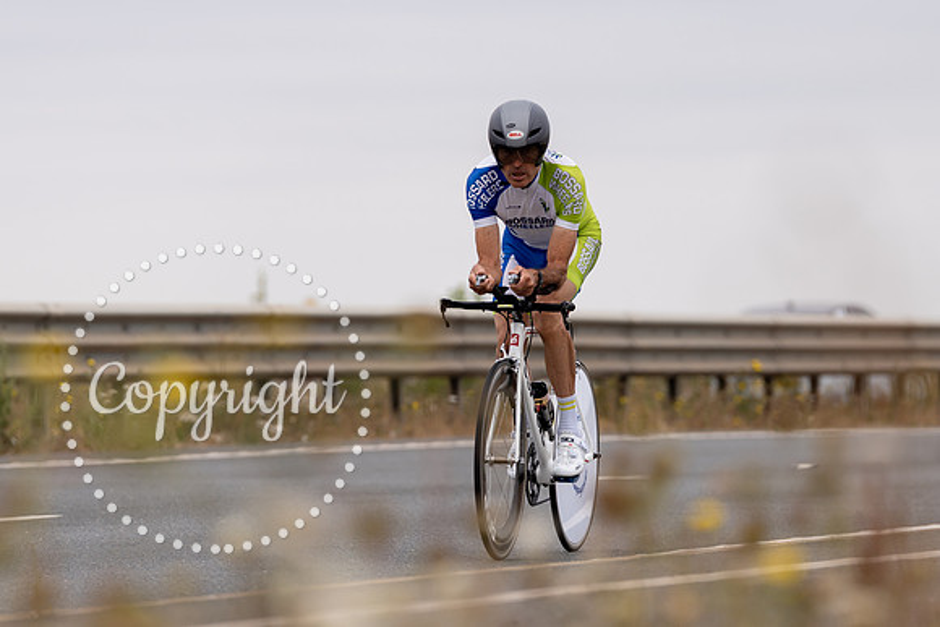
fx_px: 8328
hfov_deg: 6.5
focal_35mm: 319
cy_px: 283
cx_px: 470
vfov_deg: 4.3
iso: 100
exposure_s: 1/800
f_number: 3.5
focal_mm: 200
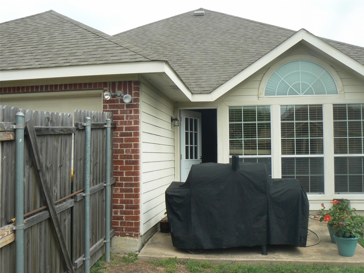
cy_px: 136
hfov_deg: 51.4
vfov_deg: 39.7
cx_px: 182
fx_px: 379
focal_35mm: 36
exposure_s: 1/250
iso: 80
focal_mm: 6
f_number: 5.6
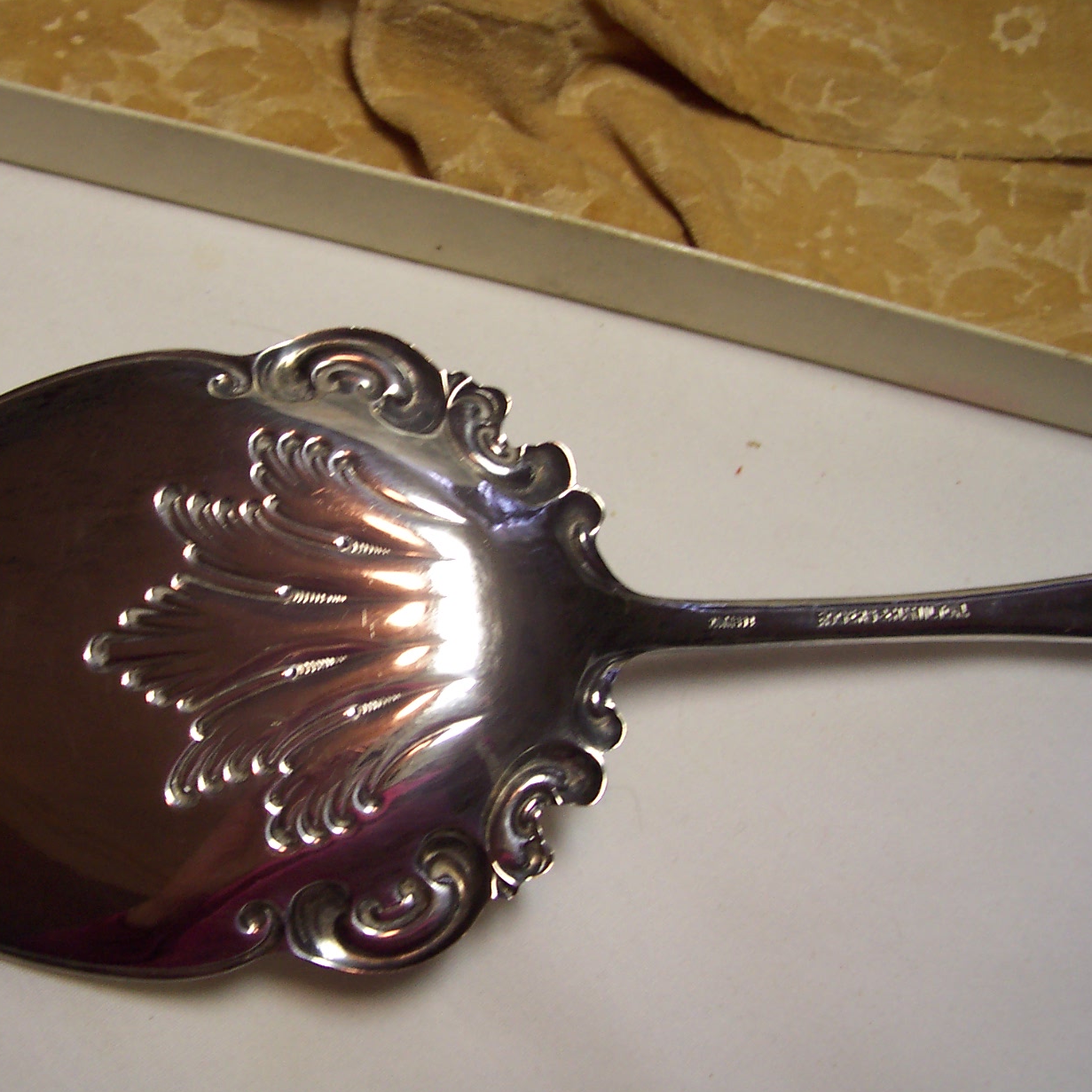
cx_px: 368
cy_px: 546
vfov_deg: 38.3
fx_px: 1570
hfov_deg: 37.9
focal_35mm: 44
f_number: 2.8
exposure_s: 1/60
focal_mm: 5.6
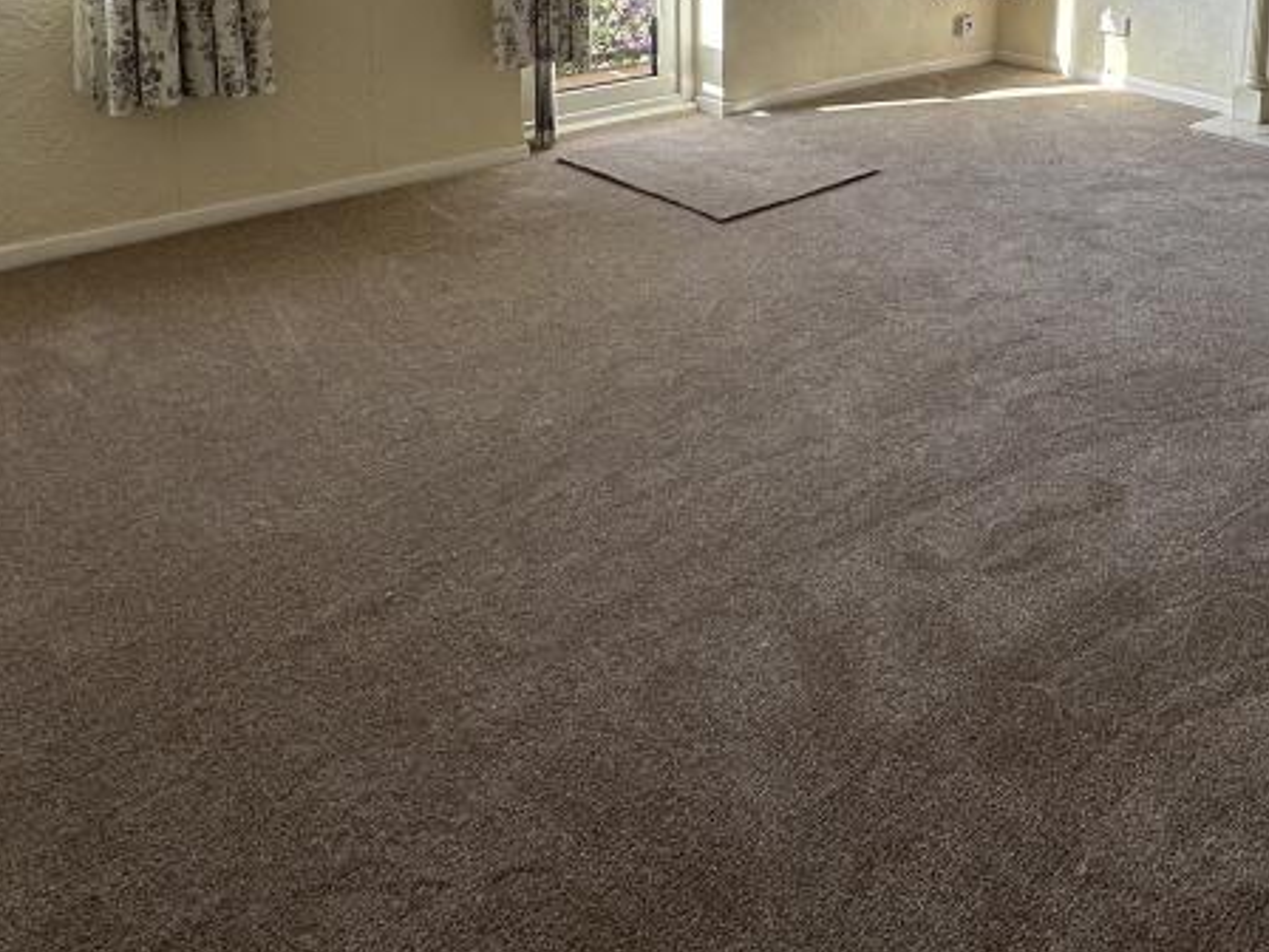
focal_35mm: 32
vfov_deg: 38.7
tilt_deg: -8.3
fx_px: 1173
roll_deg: -1.3
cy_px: -17
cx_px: 929
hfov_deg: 54.5
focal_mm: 2.22
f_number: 2.2
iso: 40
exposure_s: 1/172
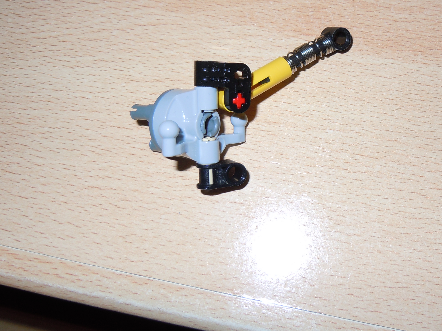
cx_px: 291
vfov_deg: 33.3
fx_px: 549
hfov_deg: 43.3
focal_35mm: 43
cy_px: 113
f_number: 3.5
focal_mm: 5.4
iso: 100
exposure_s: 1/30
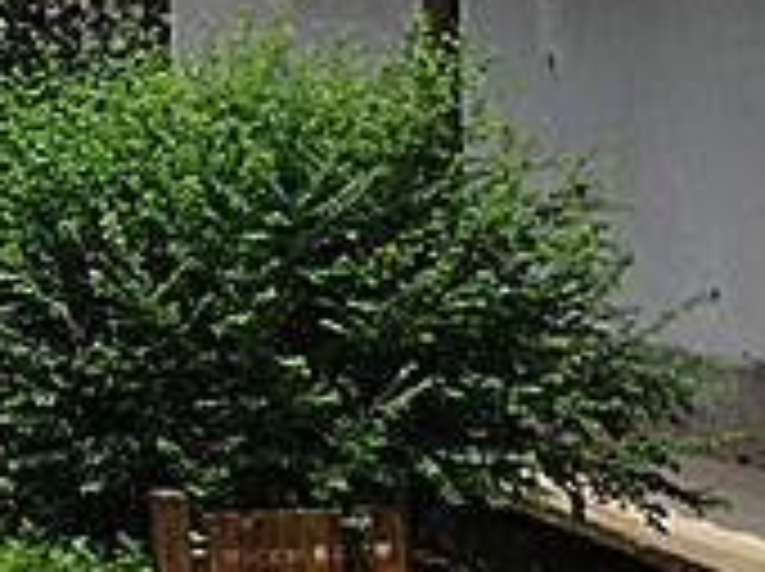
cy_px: -441
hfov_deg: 15.9
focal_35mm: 113
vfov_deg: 12.1
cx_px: -410
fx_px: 2494
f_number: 3.5
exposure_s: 1/800
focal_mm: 4.1
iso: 80
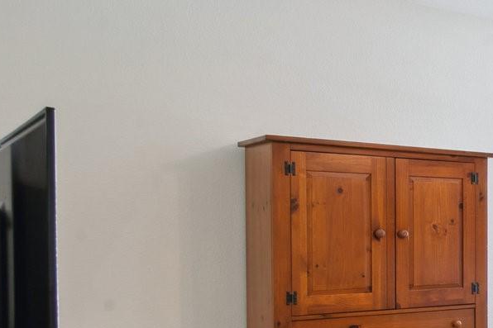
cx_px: 796
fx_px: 753
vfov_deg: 24.3
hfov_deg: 24.7
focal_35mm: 55
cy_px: 247
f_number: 11
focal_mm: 16
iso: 100
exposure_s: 1/1.25
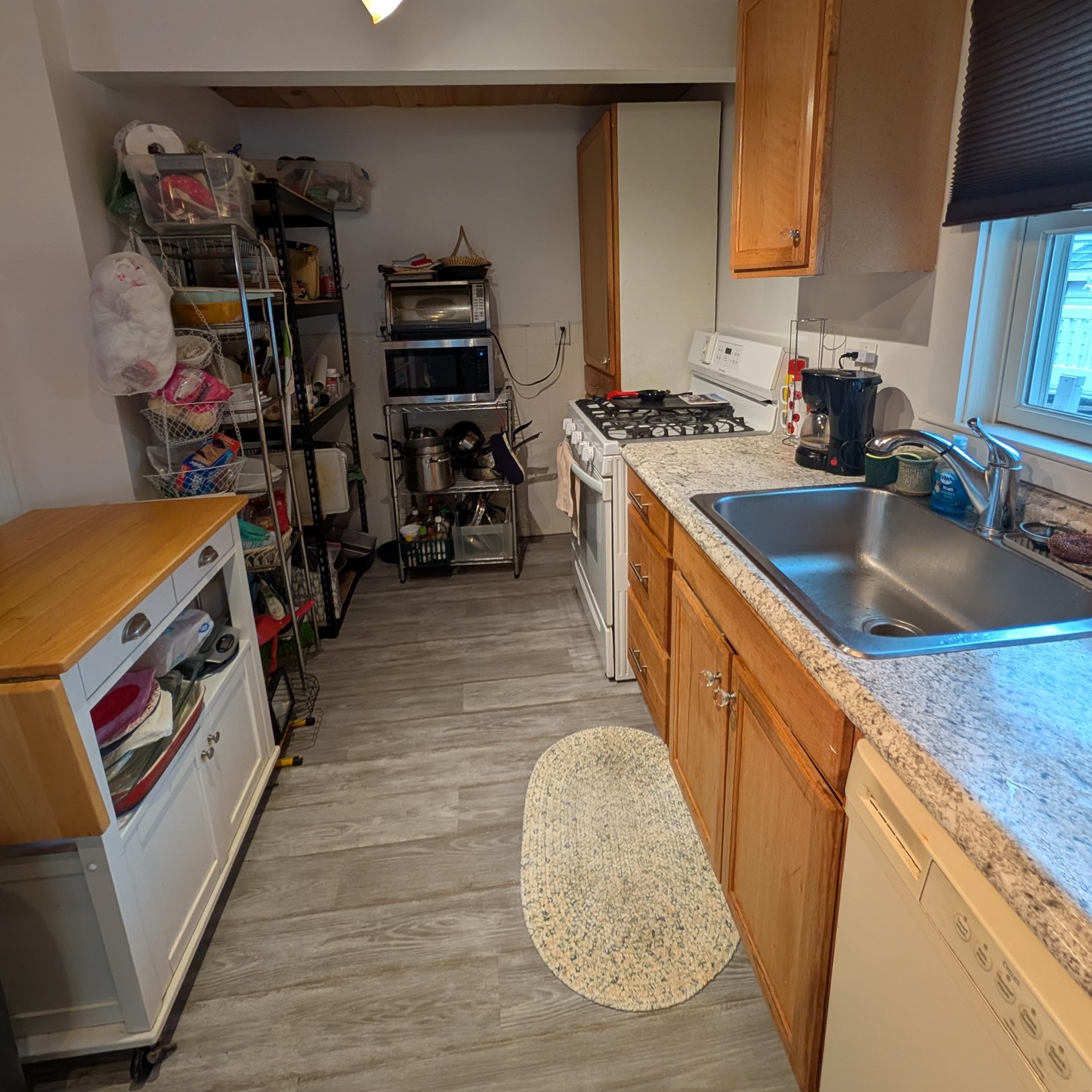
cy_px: 424
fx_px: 535
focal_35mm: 15
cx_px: 544
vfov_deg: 89.7
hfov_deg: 91.1
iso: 79
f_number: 1.7
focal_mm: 2.02
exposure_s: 1/40
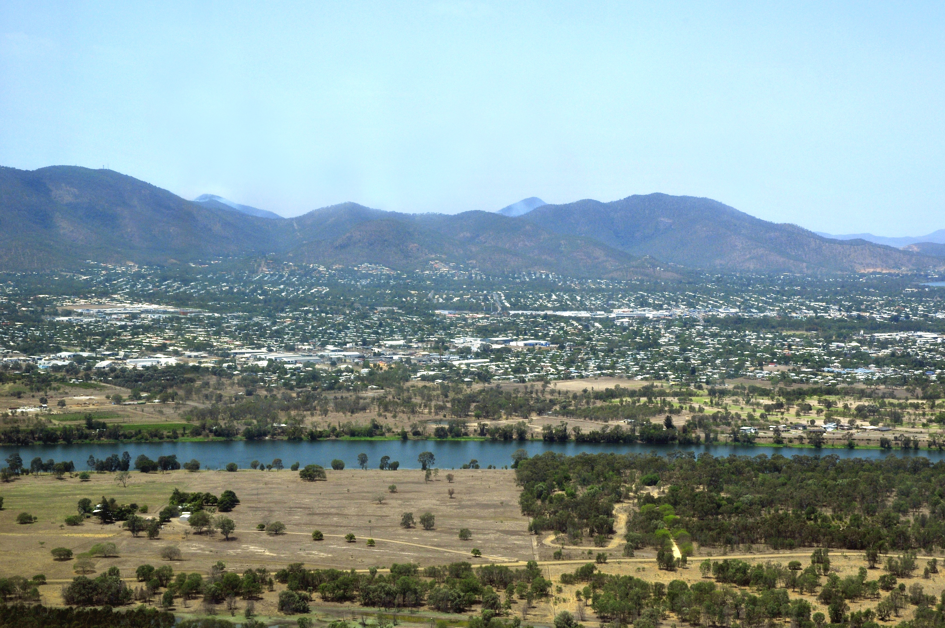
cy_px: 314
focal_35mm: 66
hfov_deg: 30.5
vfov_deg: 20.6
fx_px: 1730
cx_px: 472
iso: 200
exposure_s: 1/180
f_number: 16
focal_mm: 44
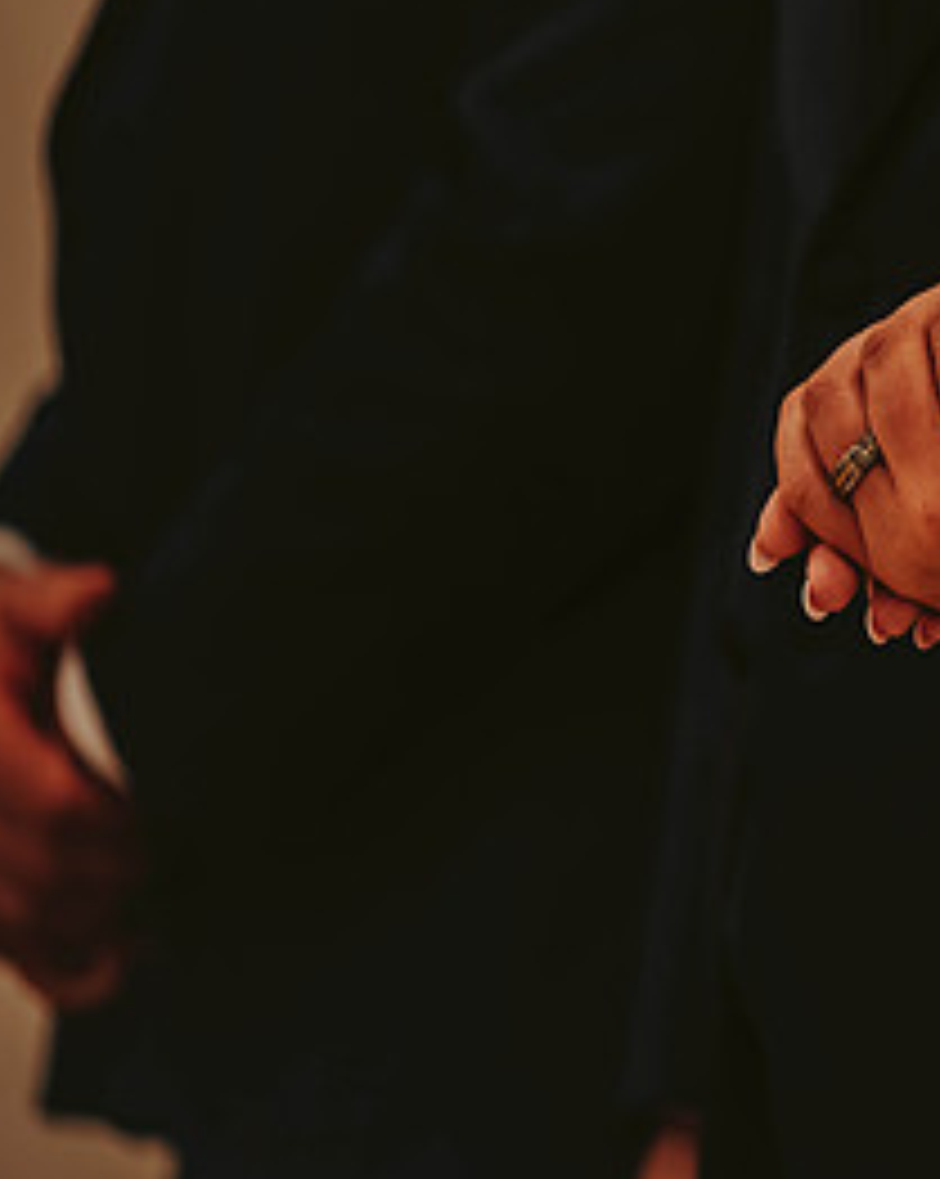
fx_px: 14492
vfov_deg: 4.7
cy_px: 448
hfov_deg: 3.7
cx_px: 1223
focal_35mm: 416
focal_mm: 200
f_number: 2.8
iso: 800
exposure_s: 1/80
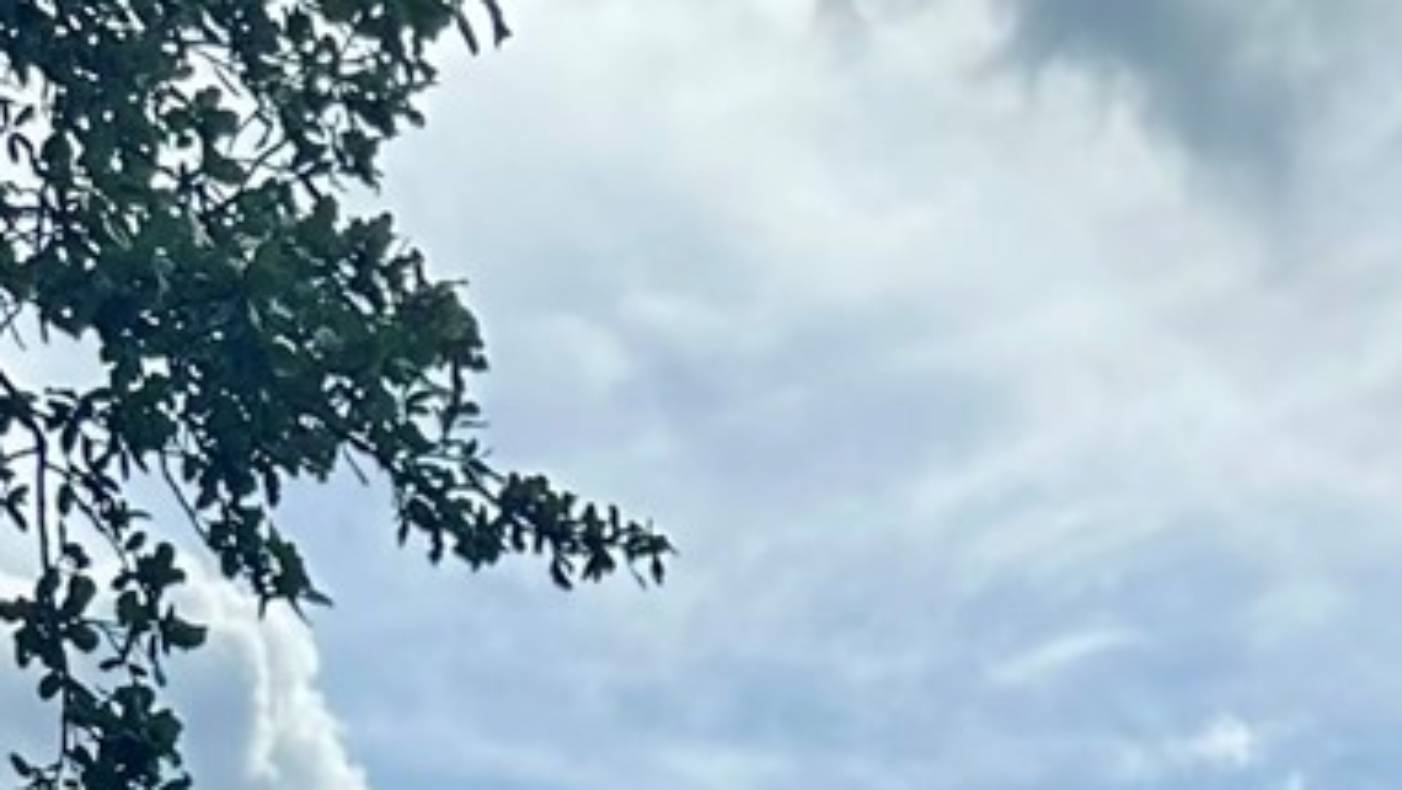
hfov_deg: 14.9
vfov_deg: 7.0
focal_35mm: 141
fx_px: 5243
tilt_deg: +0.7
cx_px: 1435
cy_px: 2946
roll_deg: +0.8
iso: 80
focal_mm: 6.86
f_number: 1.78
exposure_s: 1/2110
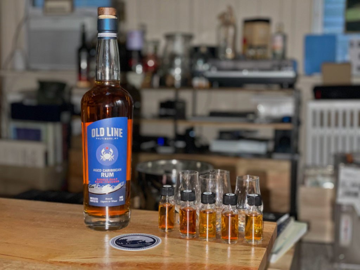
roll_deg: +0.4
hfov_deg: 36.8
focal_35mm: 52
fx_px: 541
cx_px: 180
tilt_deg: -7.2
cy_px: 135
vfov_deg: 28.0
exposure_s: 1/34
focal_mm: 6
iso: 320
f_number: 2
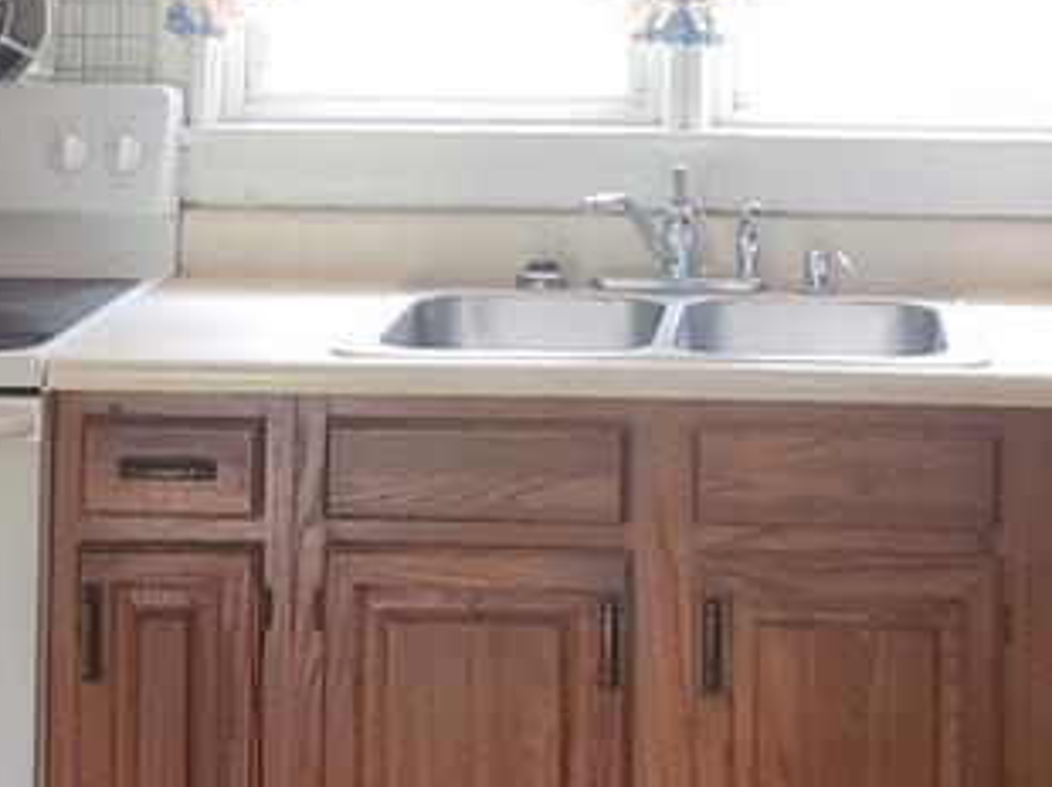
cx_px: 733
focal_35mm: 76
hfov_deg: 25.5
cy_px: -183
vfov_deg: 18.3
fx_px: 2308
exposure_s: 1/40
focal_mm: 6.4
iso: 100
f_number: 1.8
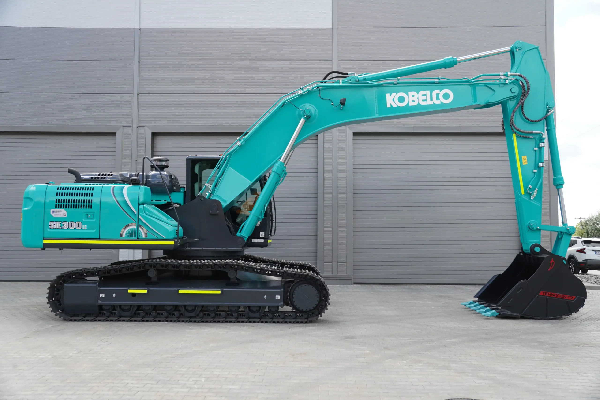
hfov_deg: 55.1
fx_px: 575
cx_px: 300
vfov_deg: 38.4
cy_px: 200
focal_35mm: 34
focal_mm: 23
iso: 100
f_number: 3.5
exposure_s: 1/125
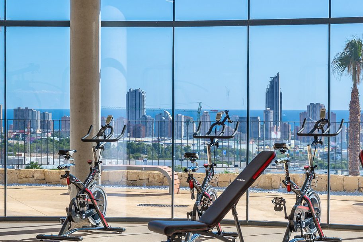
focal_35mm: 100
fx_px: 1008
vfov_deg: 13.7
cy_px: 114
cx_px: 287
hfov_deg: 20.2
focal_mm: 57
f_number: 6.3
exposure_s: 1/500
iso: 100
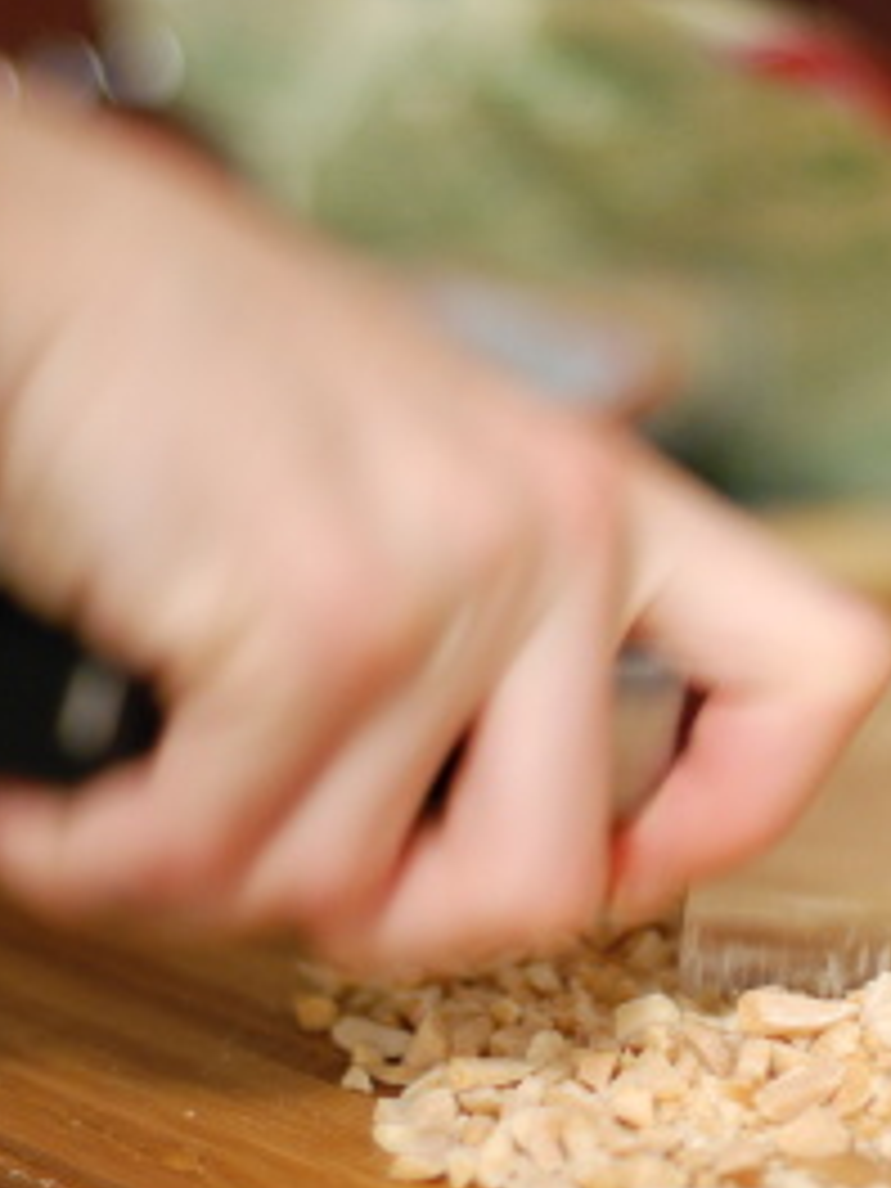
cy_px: 709
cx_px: 846
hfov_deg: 10.7
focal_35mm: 137
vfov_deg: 14.4
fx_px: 4702
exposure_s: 1/50
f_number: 1.4
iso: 640
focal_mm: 50
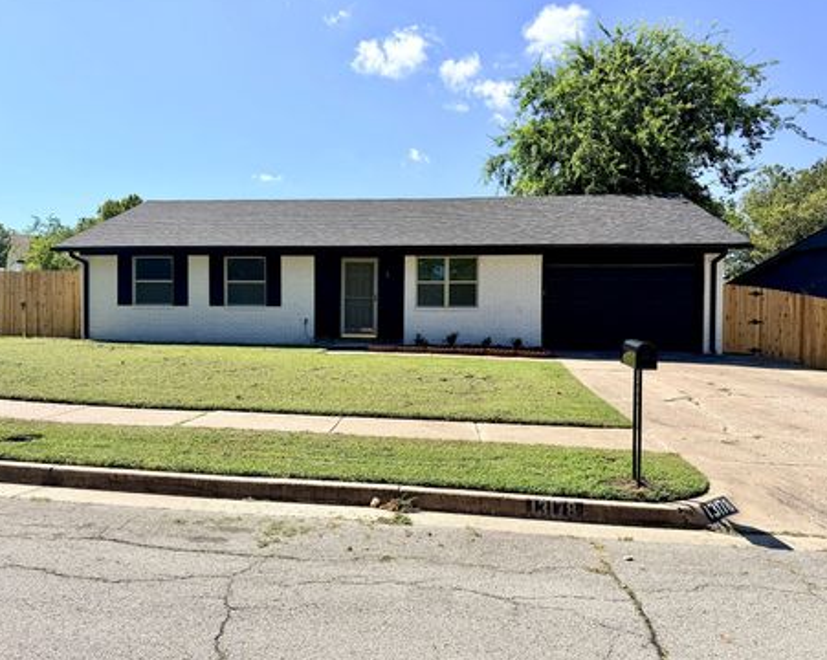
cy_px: 331
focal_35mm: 26
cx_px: 387
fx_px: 636
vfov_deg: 54.9
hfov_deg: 66.0
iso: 80
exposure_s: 1/5319
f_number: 1.78
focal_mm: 6.76
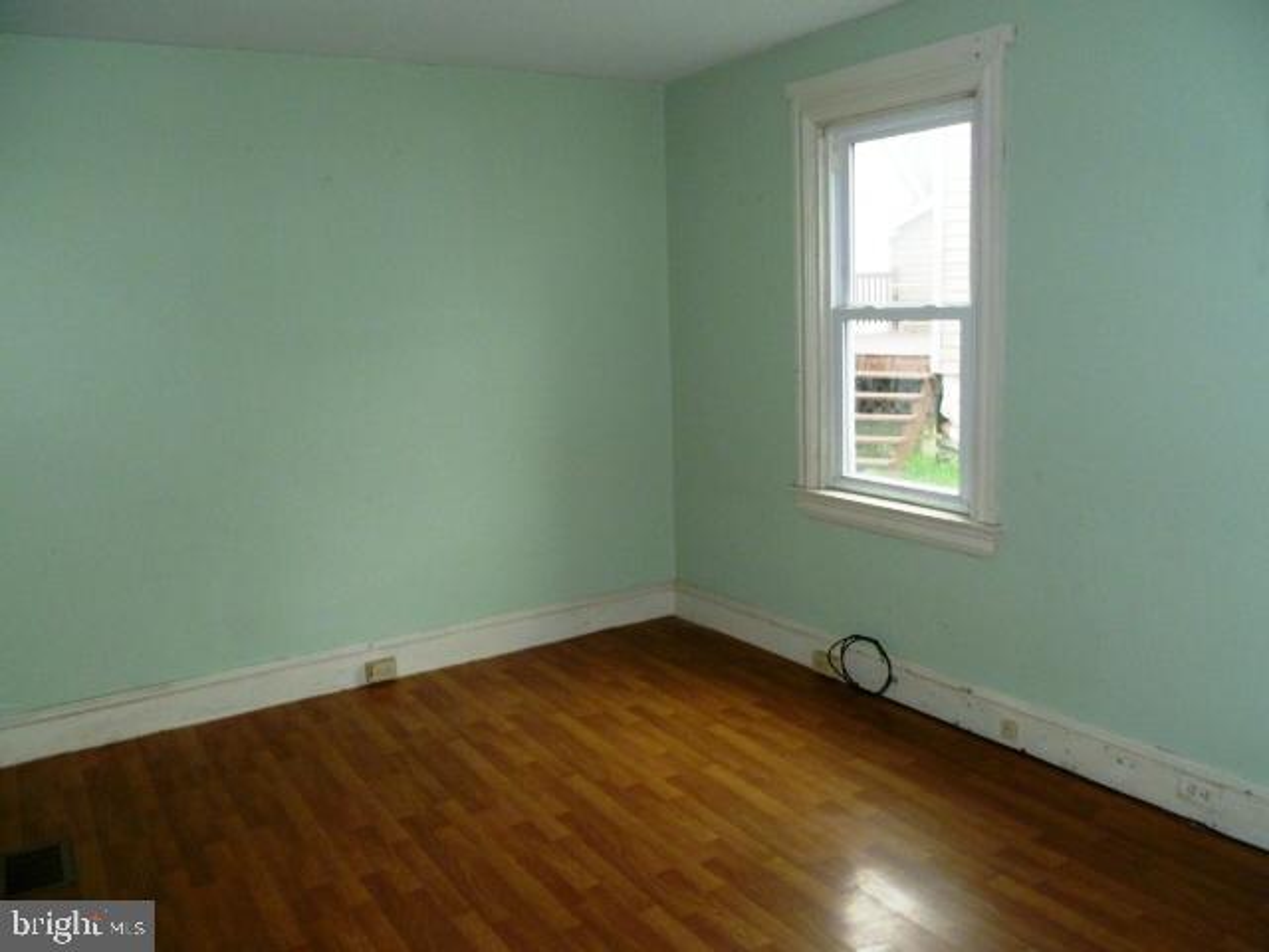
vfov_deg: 49.7
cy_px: 476
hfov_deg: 63.4
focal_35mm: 28
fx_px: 1026
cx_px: 634
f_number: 3.3
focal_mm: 5
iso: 250
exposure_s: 1/30
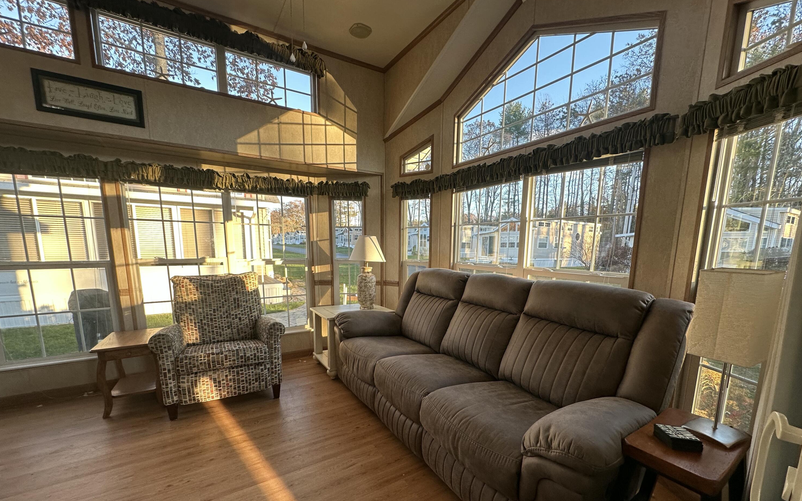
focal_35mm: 15
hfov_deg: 101.5
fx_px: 328
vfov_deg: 74.1
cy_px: 296
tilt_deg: -9.1
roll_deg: -0.3
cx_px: 403
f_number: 2.2
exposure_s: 1/99
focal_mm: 2.22
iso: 80
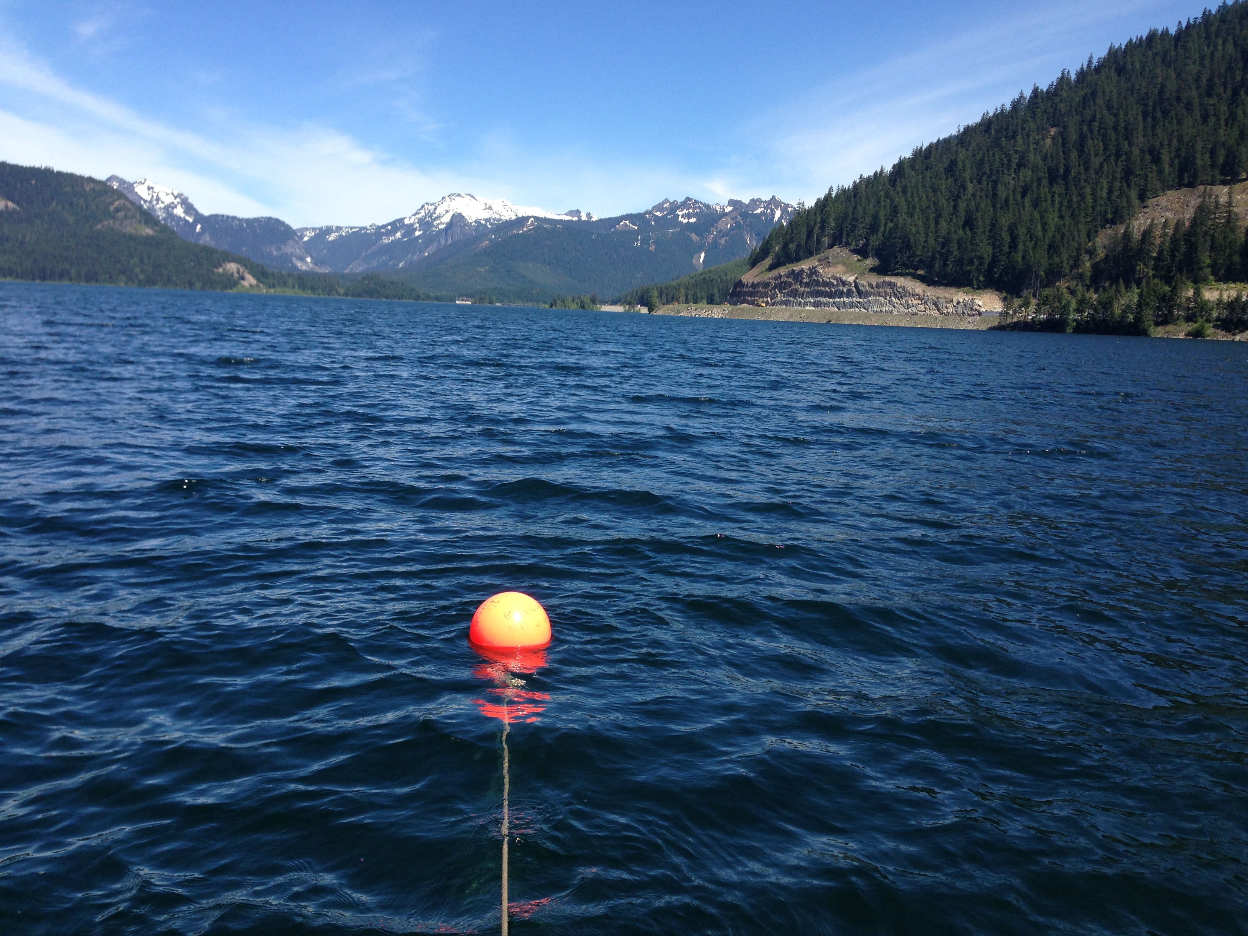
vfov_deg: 42.9
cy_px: 468
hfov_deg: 55.4
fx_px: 1190
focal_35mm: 33
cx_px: 624
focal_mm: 4.13
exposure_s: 1/1232
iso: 50
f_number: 2.4
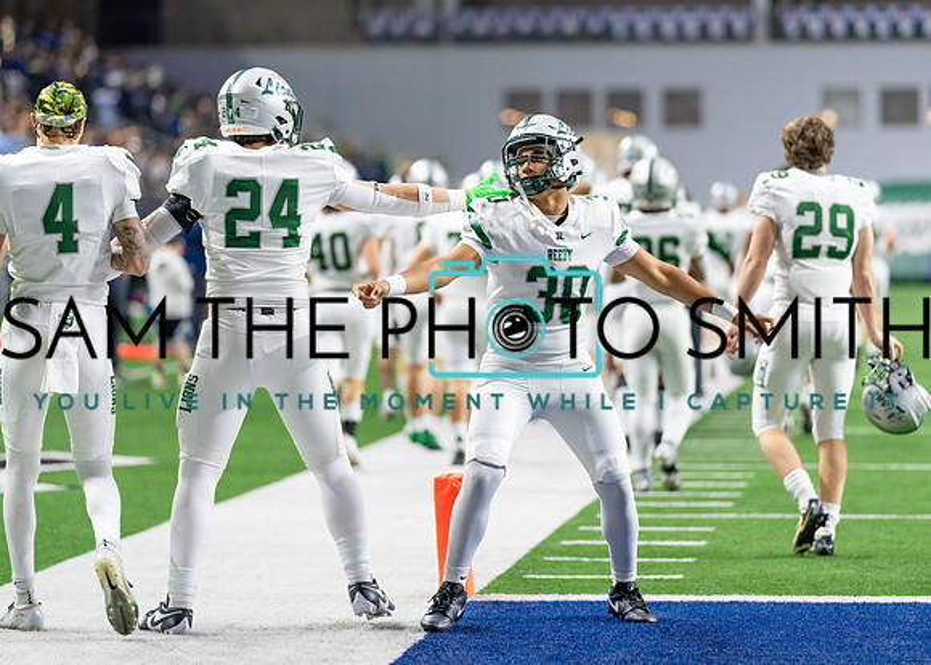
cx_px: 506
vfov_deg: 8.5
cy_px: 281
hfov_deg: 11.9
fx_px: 4482
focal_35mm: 170
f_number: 1.8
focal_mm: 135
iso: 500
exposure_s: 1/400
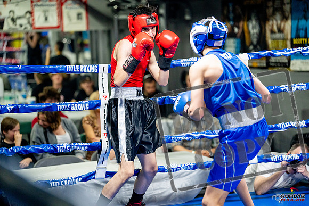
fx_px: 833
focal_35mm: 97
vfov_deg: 14.1
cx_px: 154
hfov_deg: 21.0
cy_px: 103
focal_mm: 97
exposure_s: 1/1000
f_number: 2
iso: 4000
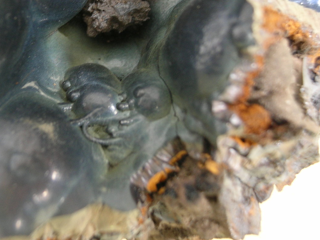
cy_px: 62
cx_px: 85
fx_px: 906
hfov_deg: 19.9
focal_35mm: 98
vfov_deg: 15.0
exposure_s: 1/5.1
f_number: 3.2
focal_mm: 10.6
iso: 50
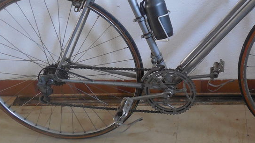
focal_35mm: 50
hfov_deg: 40.0
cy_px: 33
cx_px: 197
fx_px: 338
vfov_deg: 23.6
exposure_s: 1/10
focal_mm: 4.5
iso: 400
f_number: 3.3
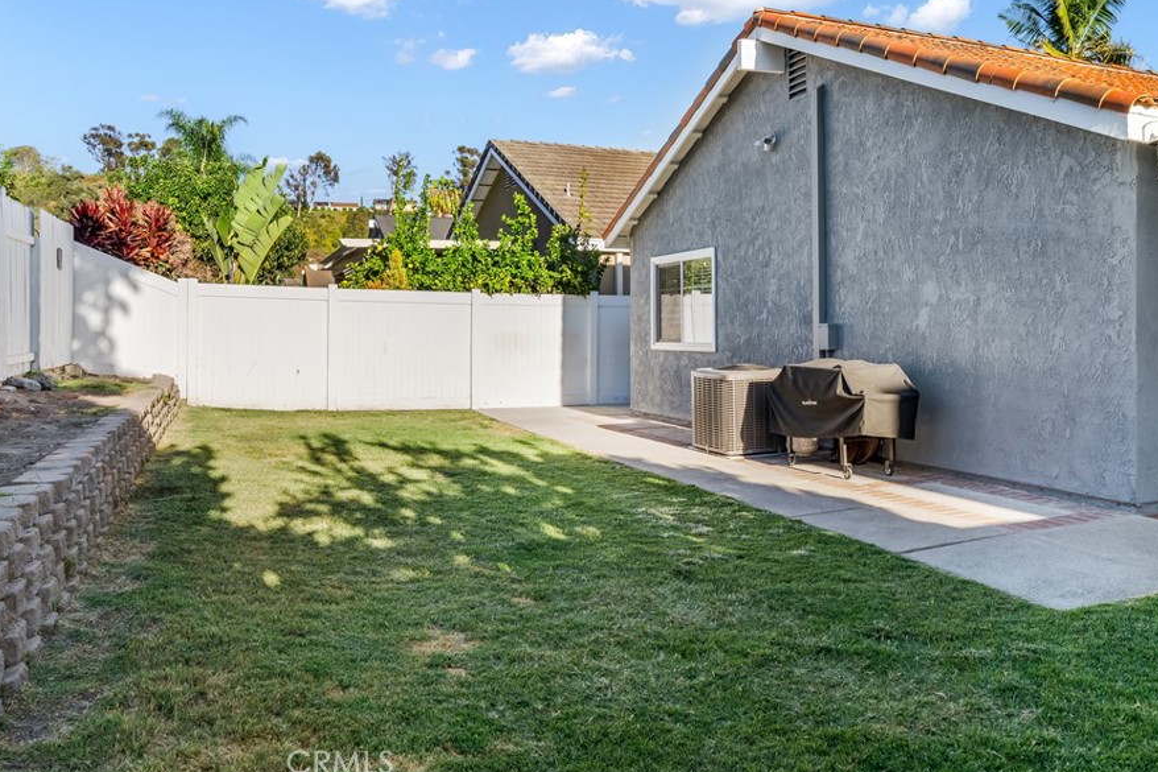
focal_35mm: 28
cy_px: 331
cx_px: 648
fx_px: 900
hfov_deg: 65.3
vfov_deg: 46.3
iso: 100
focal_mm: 16
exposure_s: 1/8
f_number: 8
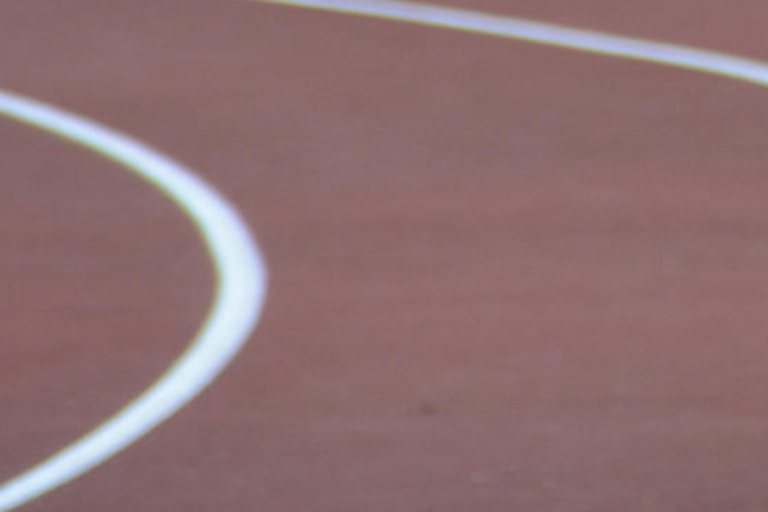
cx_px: 1199
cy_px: -250
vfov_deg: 1.2
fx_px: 23763
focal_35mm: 1114
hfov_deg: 1.8
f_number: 6.3
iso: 720
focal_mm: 200
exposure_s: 1/1000
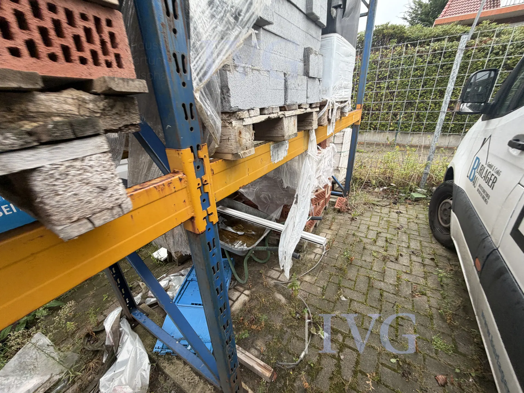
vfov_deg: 85.7
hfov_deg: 102.1
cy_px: 196
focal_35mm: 14
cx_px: 262
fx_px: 212
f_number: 2.2
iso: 64
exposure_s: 1/129
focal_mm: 2.22
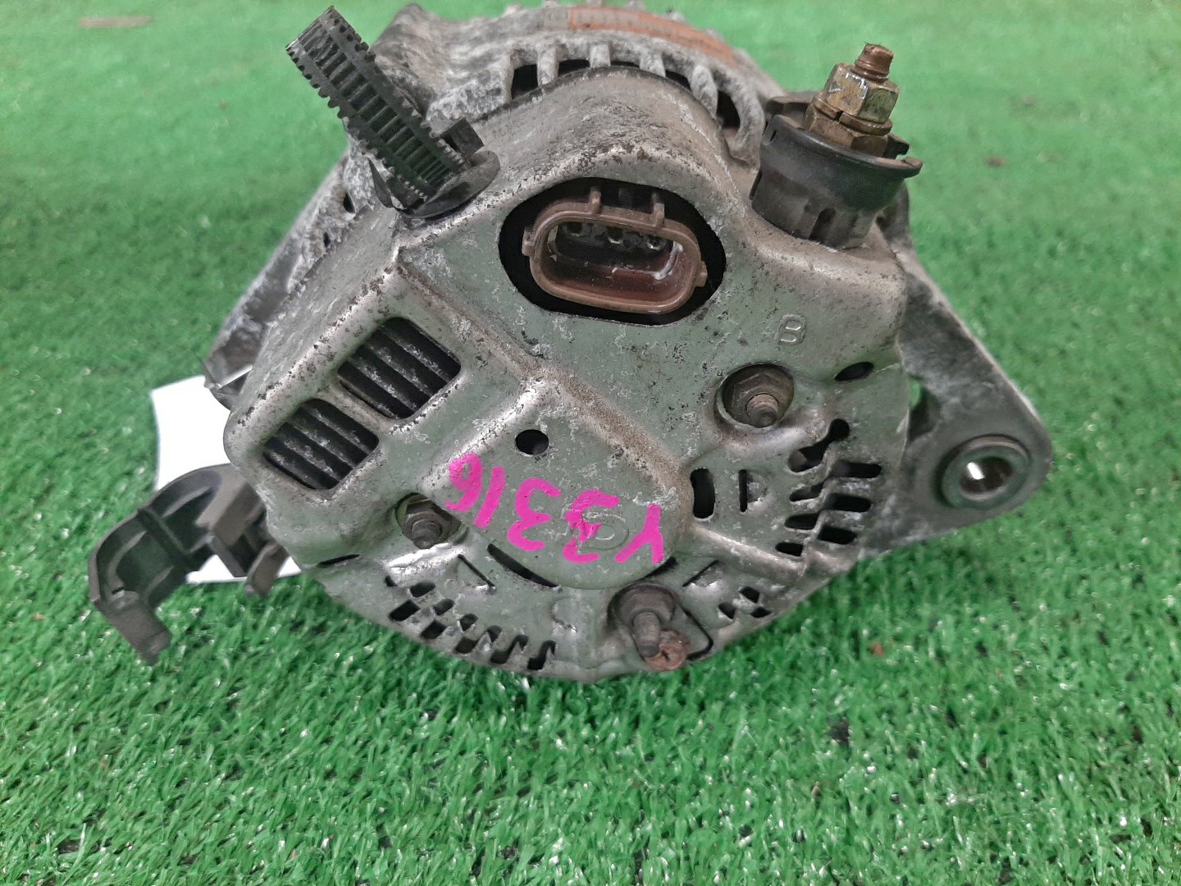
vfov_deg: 53.1
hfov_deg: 67.3
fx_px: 887
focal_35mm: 26
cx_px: 590
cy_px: 443
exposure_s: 1/50
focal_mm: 3.93
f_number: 1.7
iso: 215
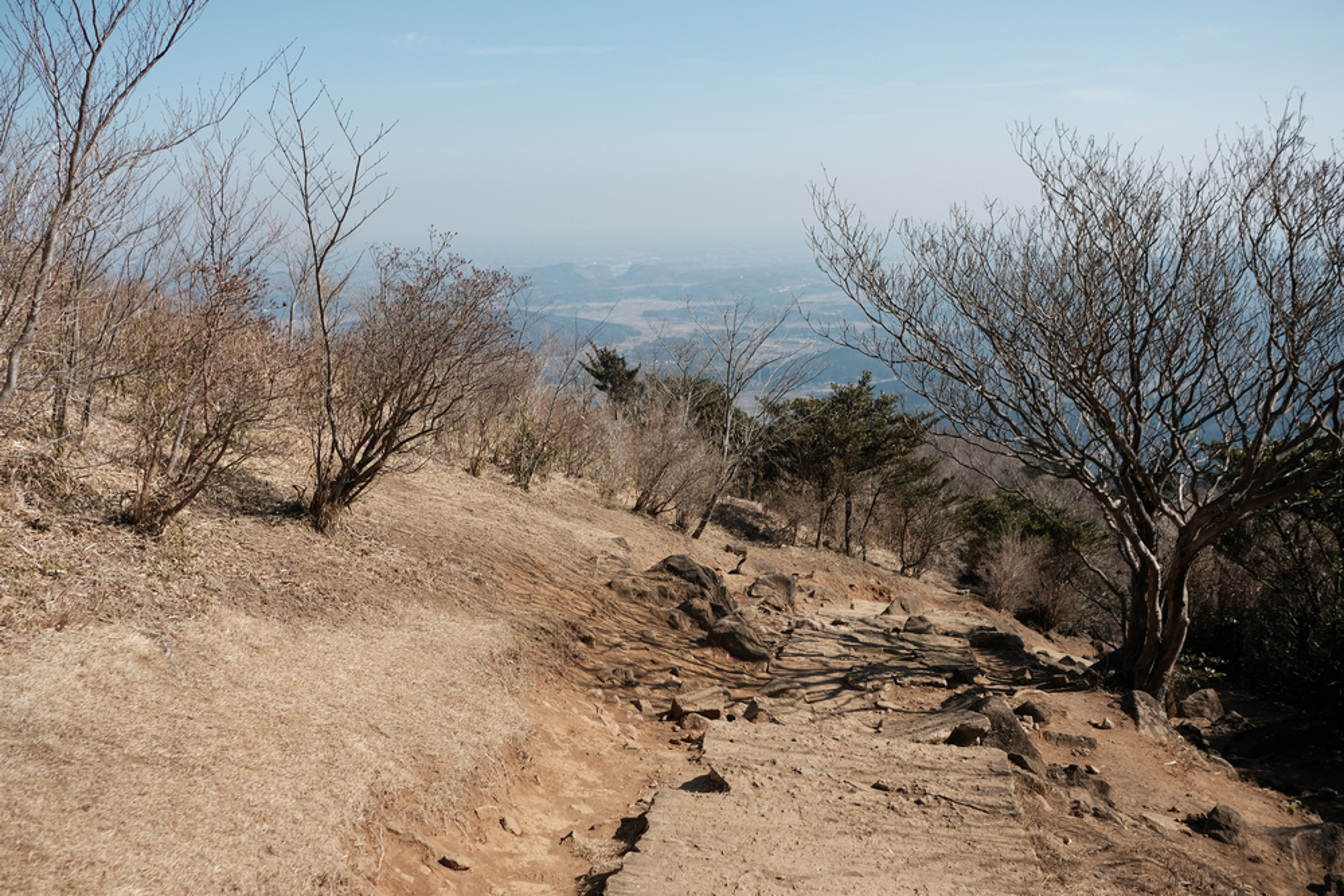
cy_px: 448
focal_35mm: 35
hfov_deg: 54.4
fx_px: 1307
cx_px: 672
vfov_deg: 37.9
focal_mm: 23
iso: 200
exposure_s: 1/2200
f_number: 3.6
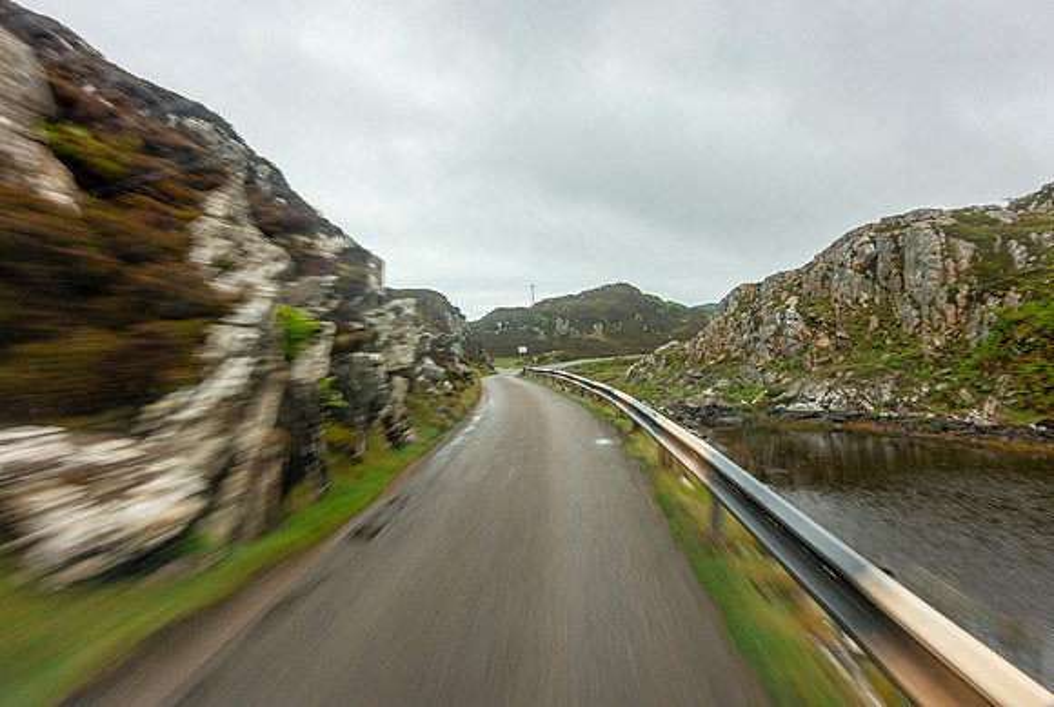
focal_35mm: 26
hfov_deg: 70.1
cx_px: 563
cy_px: 332
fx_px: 750
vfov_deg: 50.4
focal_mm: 8.8
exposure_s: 1/30
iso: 160
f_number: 8
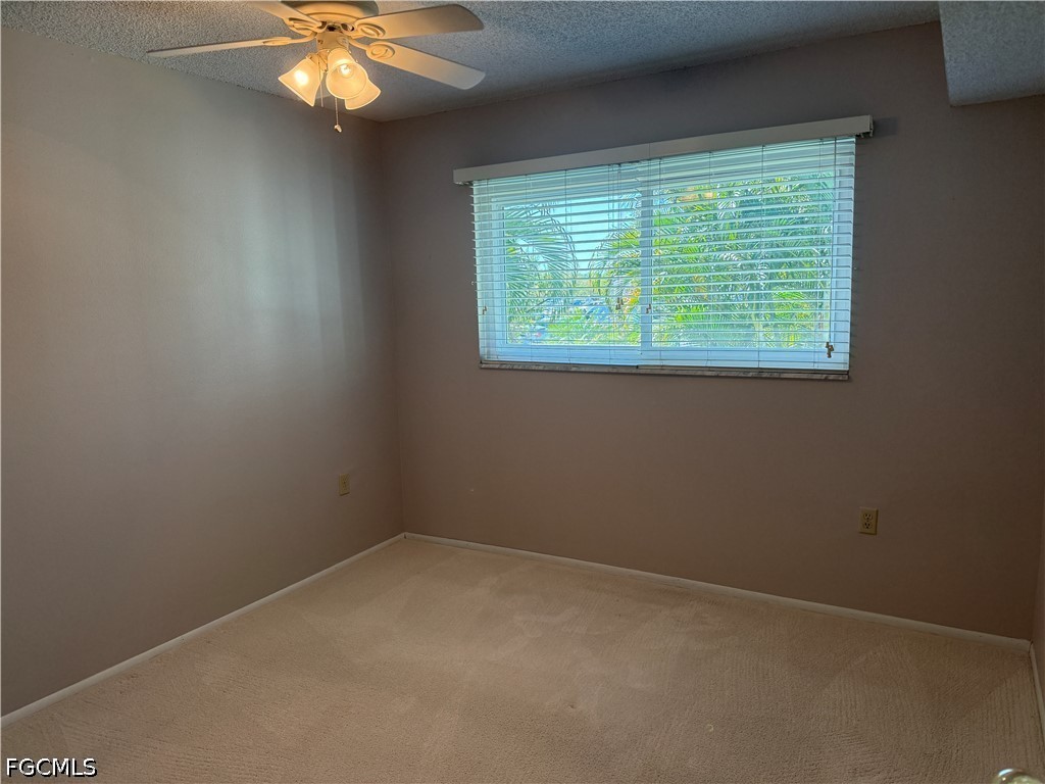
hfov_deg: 71.6
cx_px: 522
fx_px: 725
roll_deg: +1.7
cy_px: 392
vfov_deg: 56.8
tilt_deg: -7.1
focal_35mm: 24
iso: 160
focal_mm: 6.76
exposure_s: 1/228
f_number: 1.78
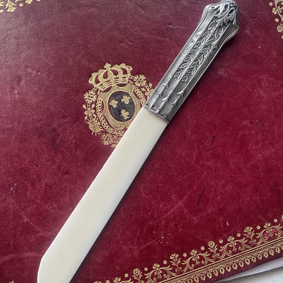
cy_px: 135
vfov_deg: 52.5
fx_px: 287
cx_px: 142
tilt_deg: -84.0
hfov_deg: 52.5
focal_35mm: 31
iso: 125
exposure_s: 1/60
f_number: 1.6
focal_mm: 4.2
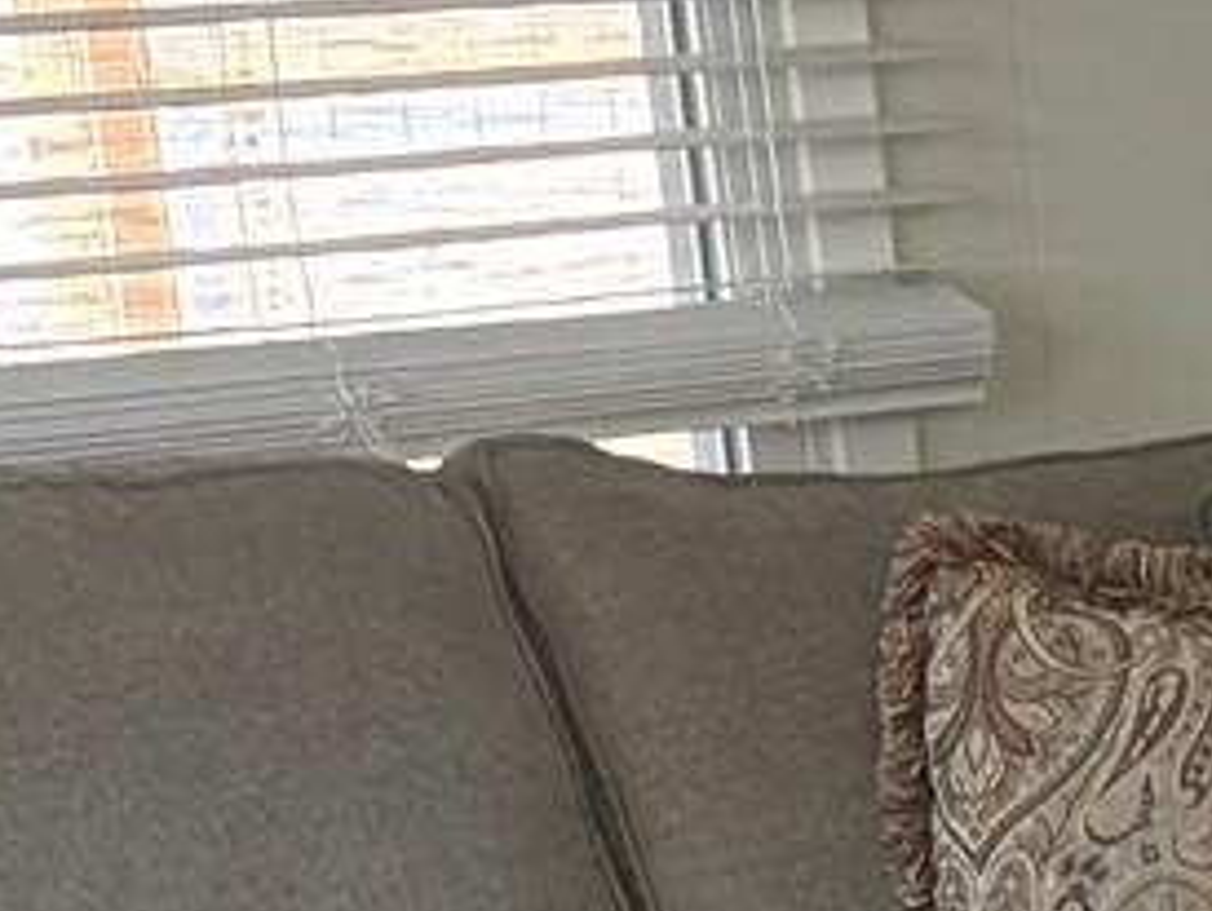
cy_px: 1265
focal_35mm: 194
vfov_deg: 7.6
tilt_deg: -10.1
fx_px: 6798
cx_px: 3132
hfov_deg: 9.0
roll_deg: +2.0
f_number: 1.6
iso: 250
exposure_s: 1/60
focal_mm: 5.96
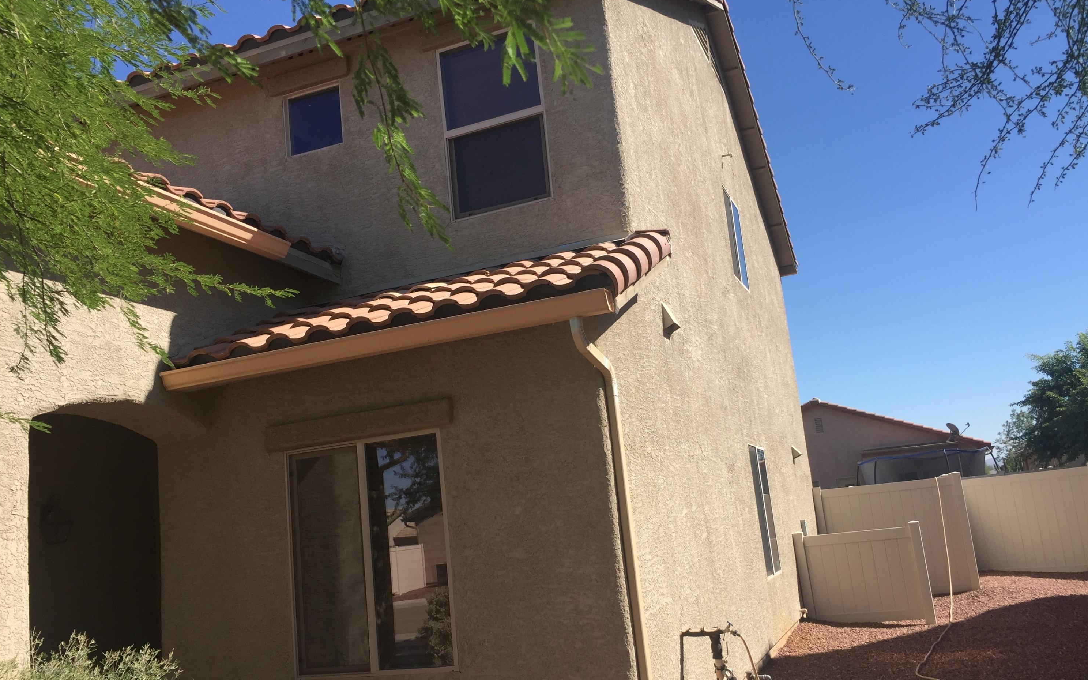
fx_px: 919
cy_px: 389
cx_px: 544
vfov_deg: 40.5
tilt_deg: +11.2
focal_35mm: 31
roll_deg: +4.8
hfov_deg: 61.2
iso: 32
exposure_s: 1/1582
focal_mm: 4.15
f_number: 2.2
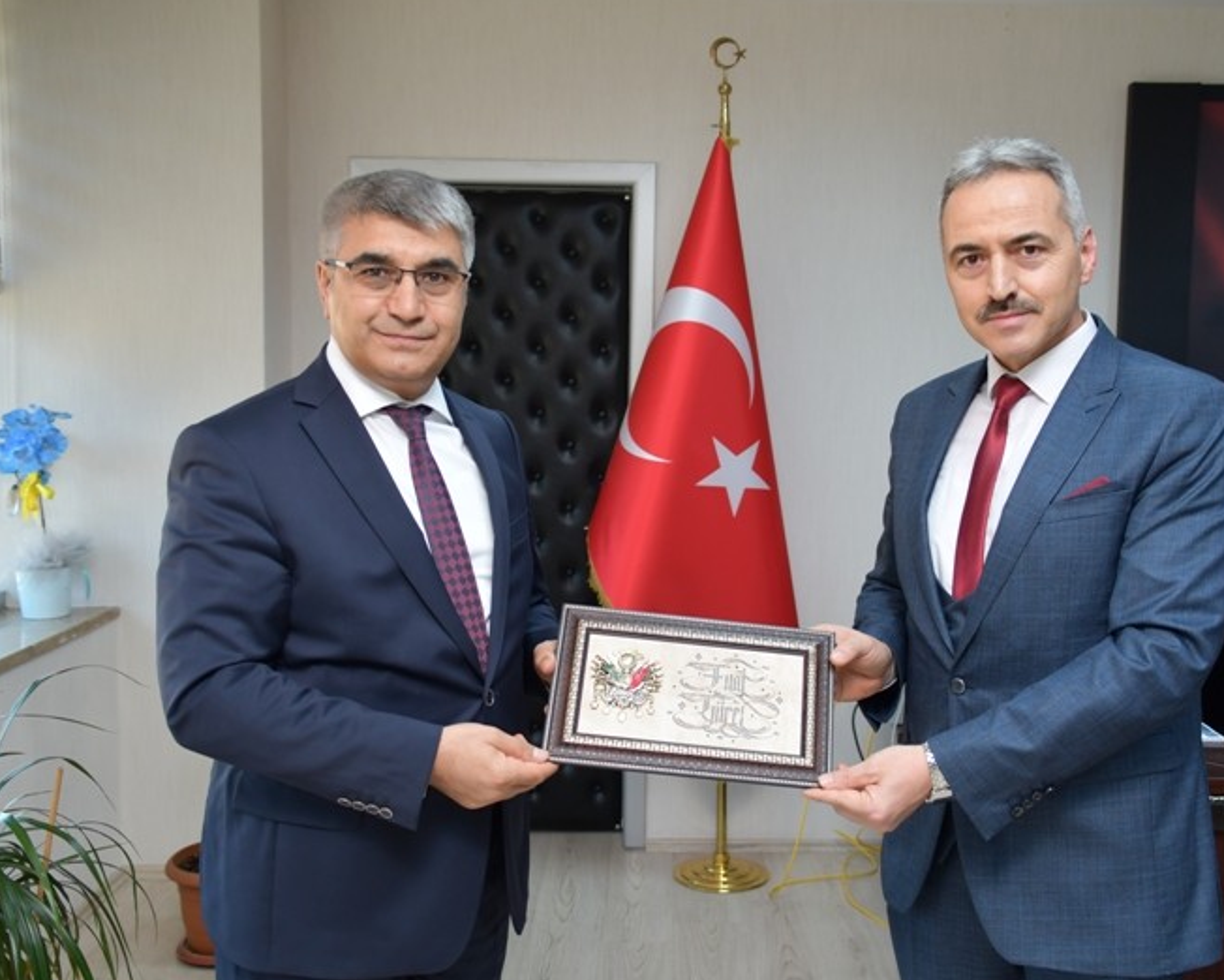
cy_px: 489
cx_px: 702
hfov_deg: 47.8
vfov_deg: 39.2
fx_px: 1377
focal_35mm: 38
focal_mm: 22
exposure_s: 1/60
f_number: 4
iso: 450
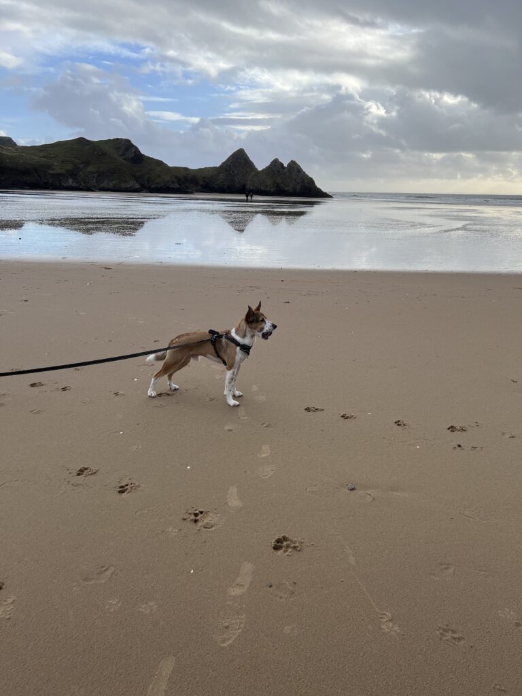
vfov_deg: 67.3
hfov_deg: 53.1
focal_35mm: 26
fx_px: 523
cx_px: 261
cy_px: 348
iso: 50
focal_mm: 5.7
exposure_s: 1/1377
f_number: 1.5
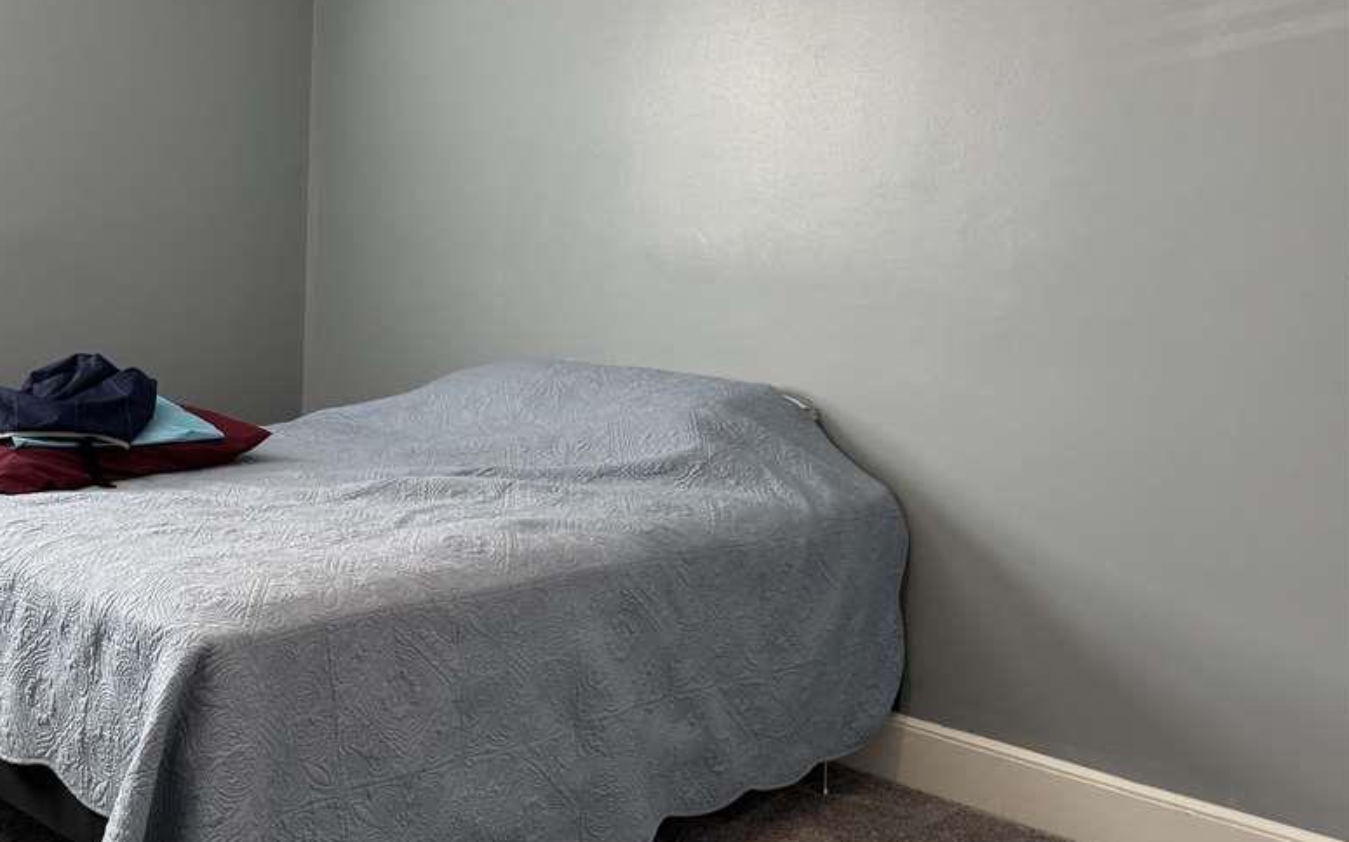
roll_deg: -1.4
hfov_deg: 44.6
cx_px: 242
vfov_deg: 30.5
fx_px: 1544
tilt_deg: -10.7
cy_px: 450
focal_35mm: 42
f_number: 1.78
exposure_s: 1/120
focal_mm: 6.76
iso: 200
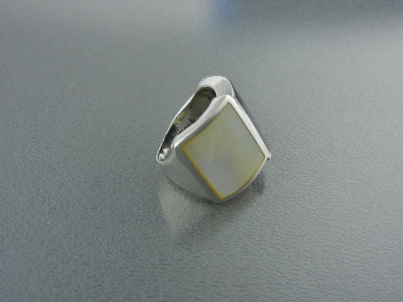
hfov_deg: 36.8
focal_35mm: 52
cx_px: 202
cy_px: 151
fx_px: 605
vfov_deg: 28.0
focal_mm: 9.3
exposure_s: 1/30.3
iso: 400
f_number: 3.9
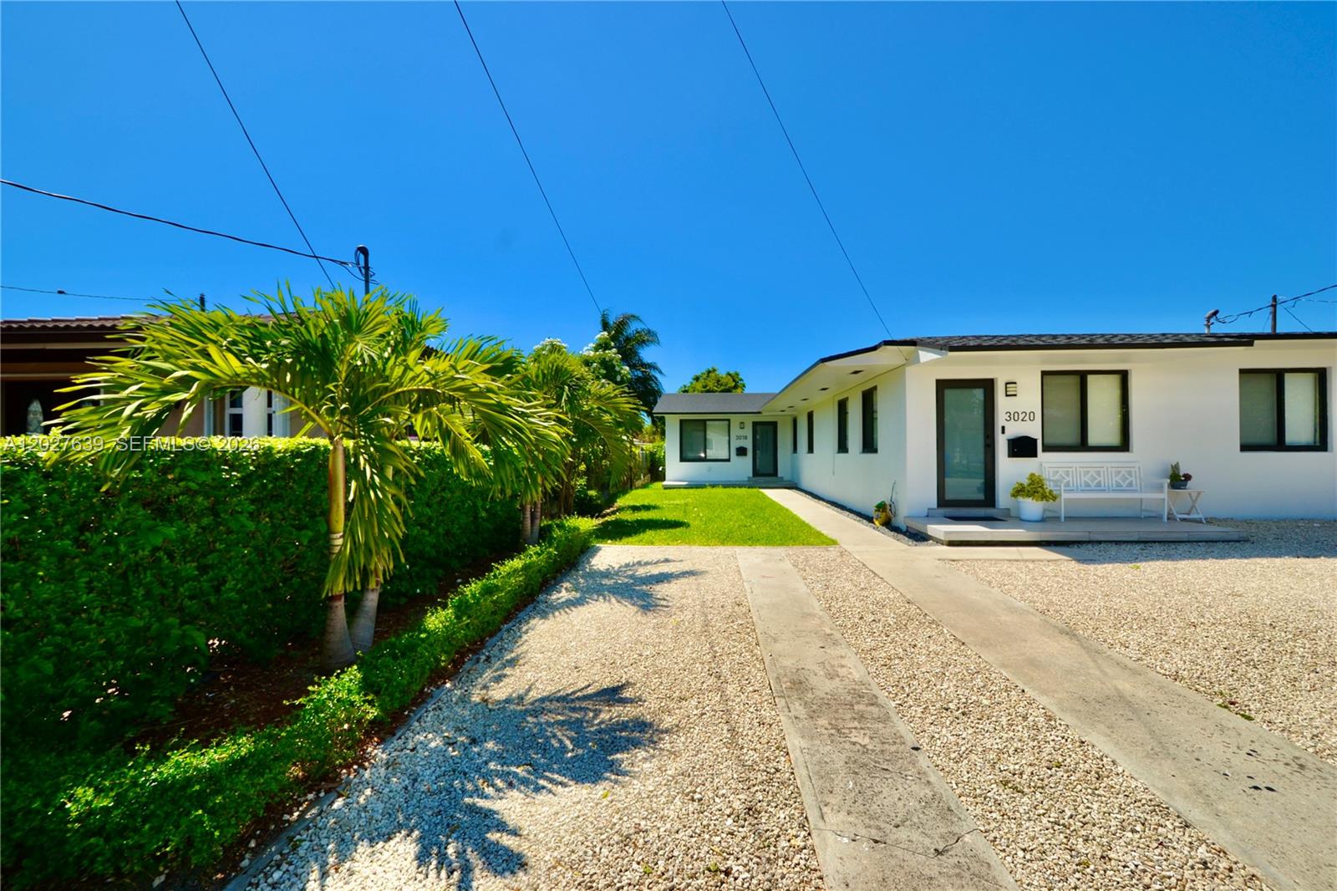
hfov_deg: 100.4
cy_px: 446
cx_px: 668
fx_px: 557
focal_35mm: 15
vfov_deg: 77.3
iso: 100
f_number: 8
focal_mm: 10
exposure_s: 1/200
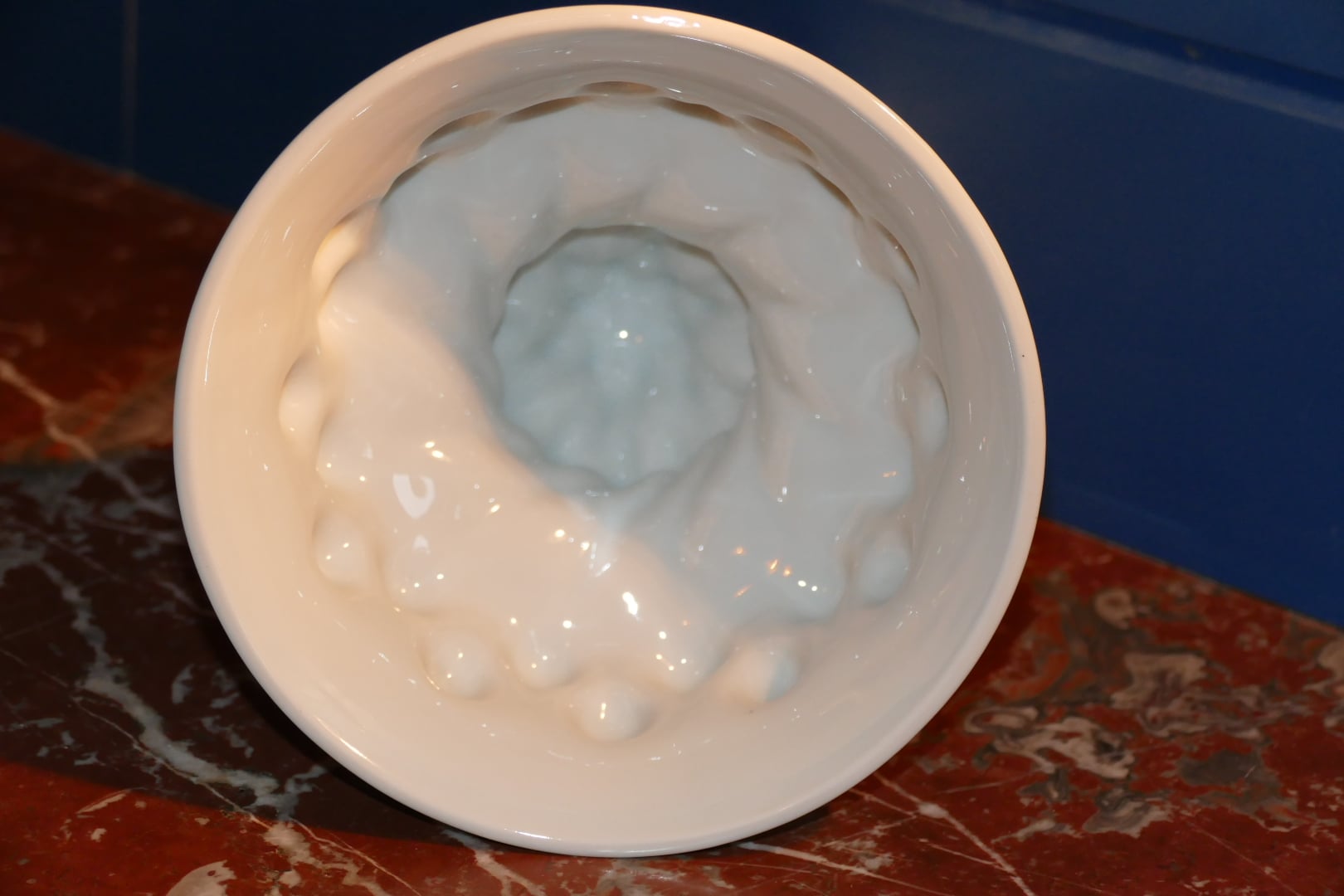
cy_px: 448
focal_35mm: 102
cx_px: 672
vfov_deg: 13.4
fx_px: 3808
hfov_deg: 20.0
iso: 800
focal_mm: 37.13
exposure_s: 1/40
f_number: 3.8
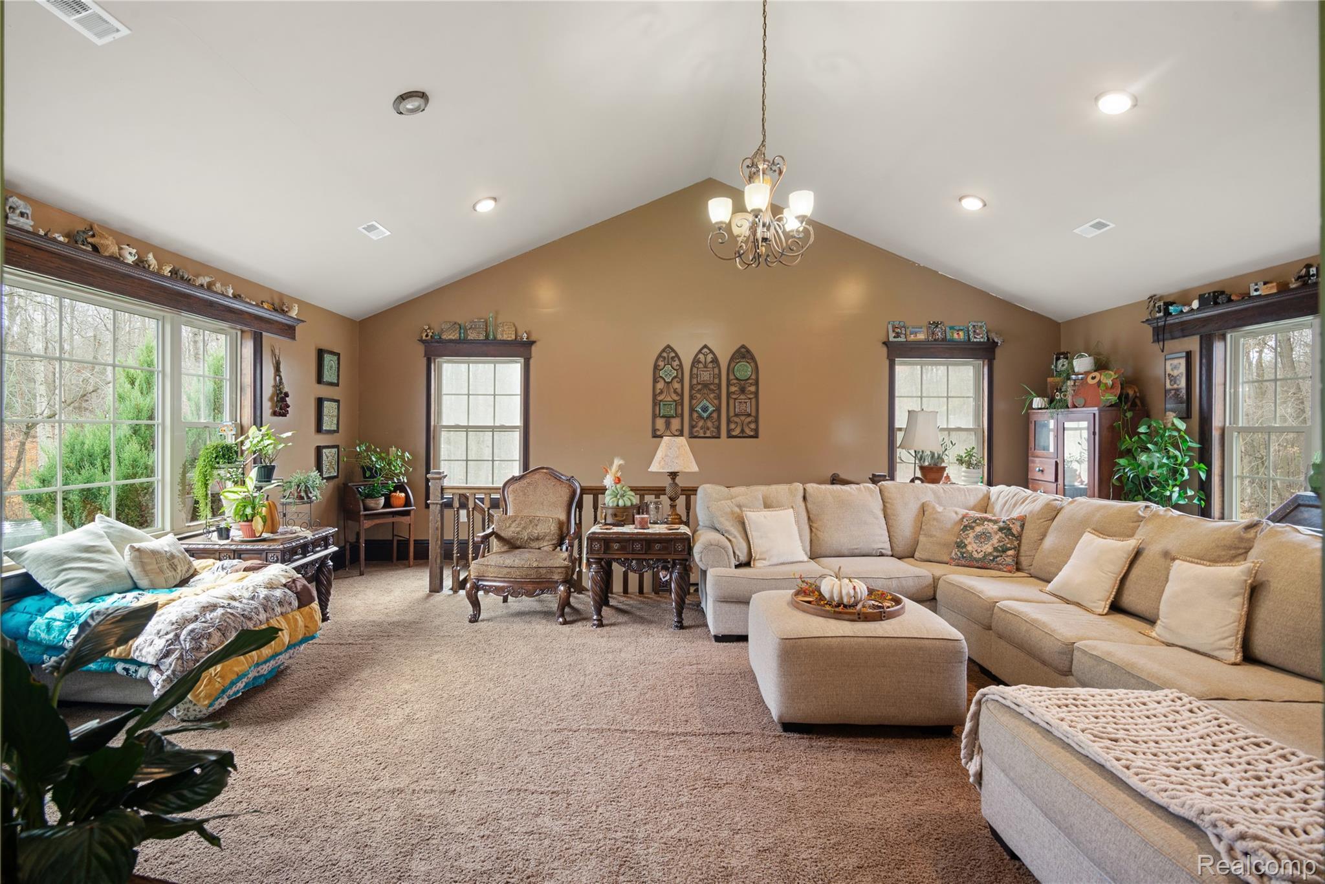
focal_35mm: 30
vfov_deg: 43.6
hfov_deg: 61.9
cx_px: 662
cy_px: 442
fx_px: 1104
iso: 320
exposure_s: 1/10
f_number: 9
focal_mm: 30
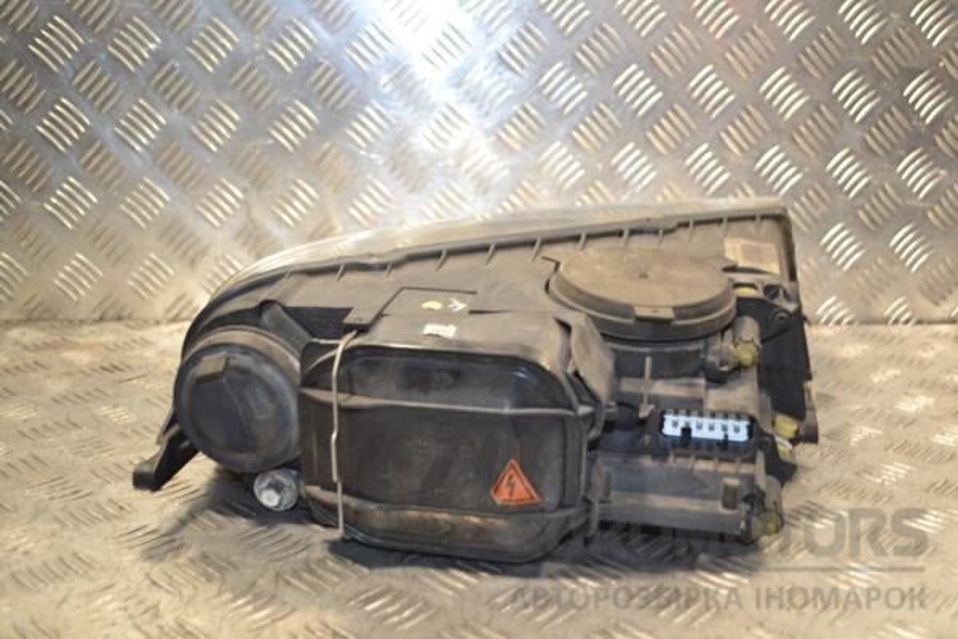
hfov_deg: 46.4
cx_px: 479
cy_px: 320
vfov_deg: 31.9
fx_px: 1118
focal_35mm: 42
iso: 400
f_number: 4.5
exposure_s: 1/60
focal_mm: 28
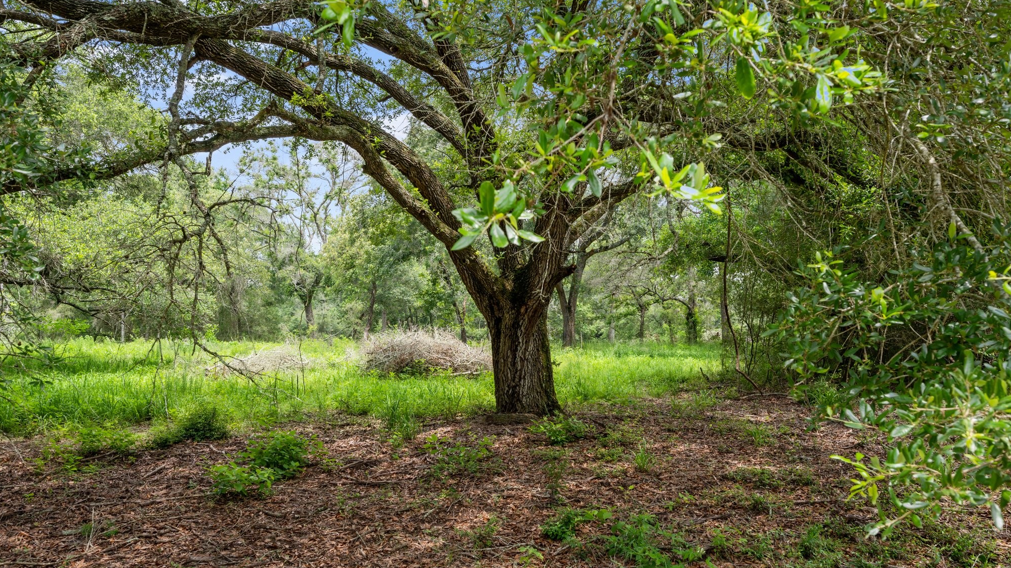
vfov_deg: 36.6
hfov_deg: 61.0
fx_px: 858
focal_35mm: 32
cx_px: 509
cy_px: 304
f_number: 8
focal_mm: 30
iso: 250
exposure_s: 1/250
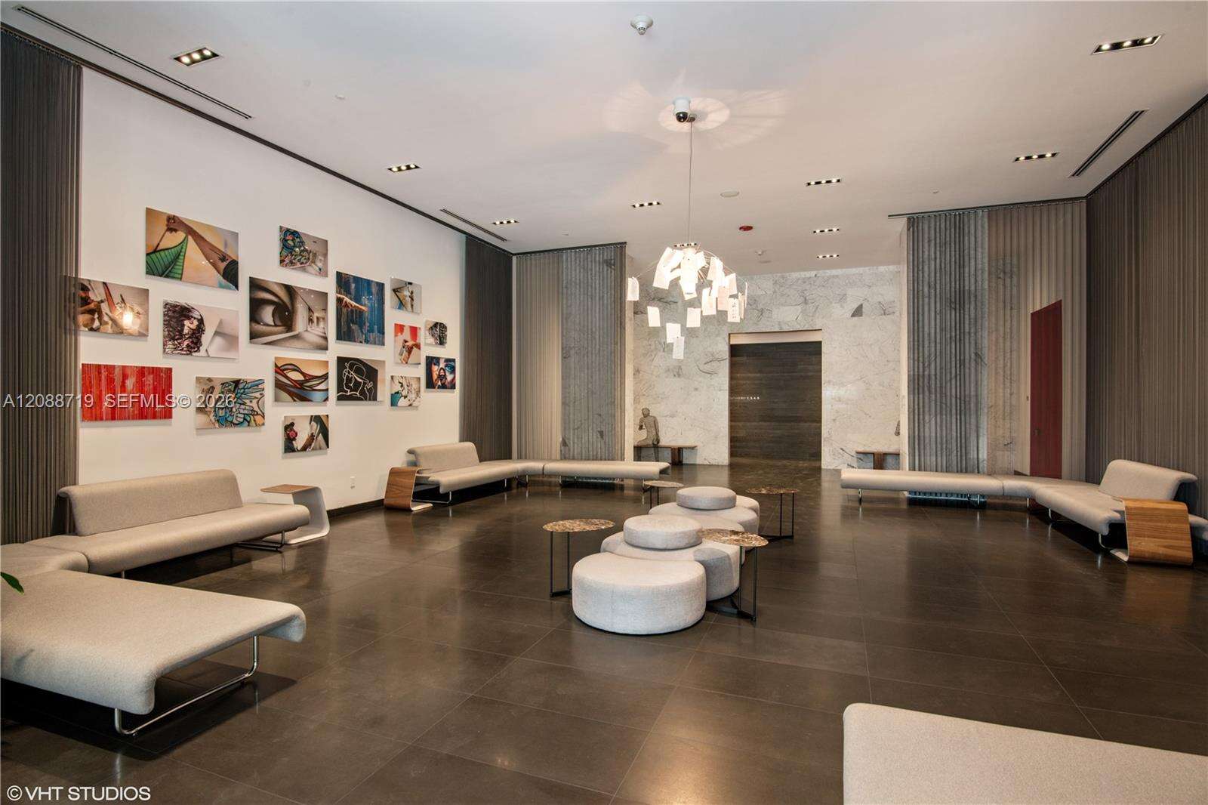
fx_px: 570
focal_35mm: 17
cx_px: 604
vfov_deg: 70.4
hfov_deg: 93.3
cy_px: 402
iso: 200
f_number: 8
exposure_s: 1/2.5
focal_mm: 17
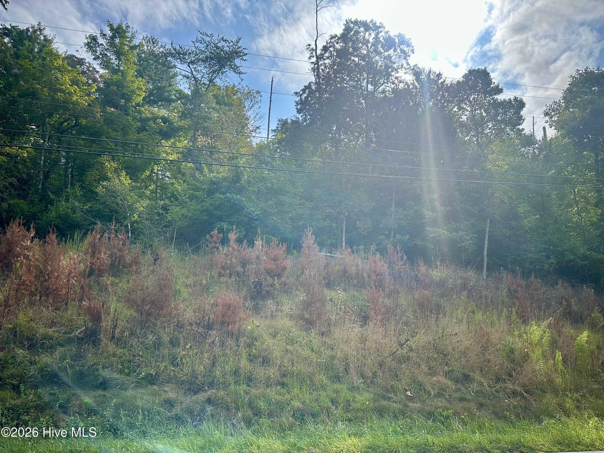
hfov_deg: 71.6
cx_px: 302
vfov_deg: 56.8
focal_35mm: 24
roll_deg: -1.1
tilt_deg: +13.9
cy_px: 226
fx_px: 419
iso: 80
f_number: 1.78
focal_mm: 6.86
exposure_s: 1/2882
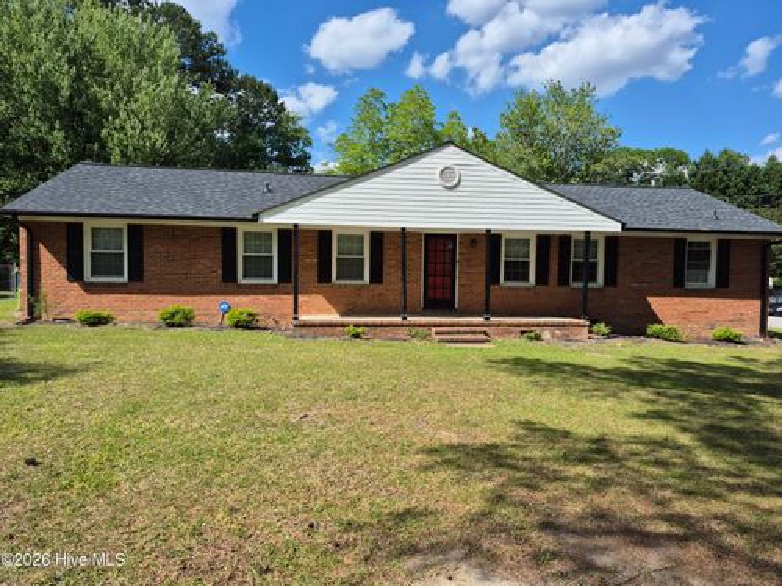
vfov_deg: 58.9
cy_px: 293
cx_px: 391
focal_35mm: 23
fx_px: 520
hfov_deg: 73.9
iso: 25
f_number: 1.8
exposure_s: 1/1752
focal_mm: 5.4
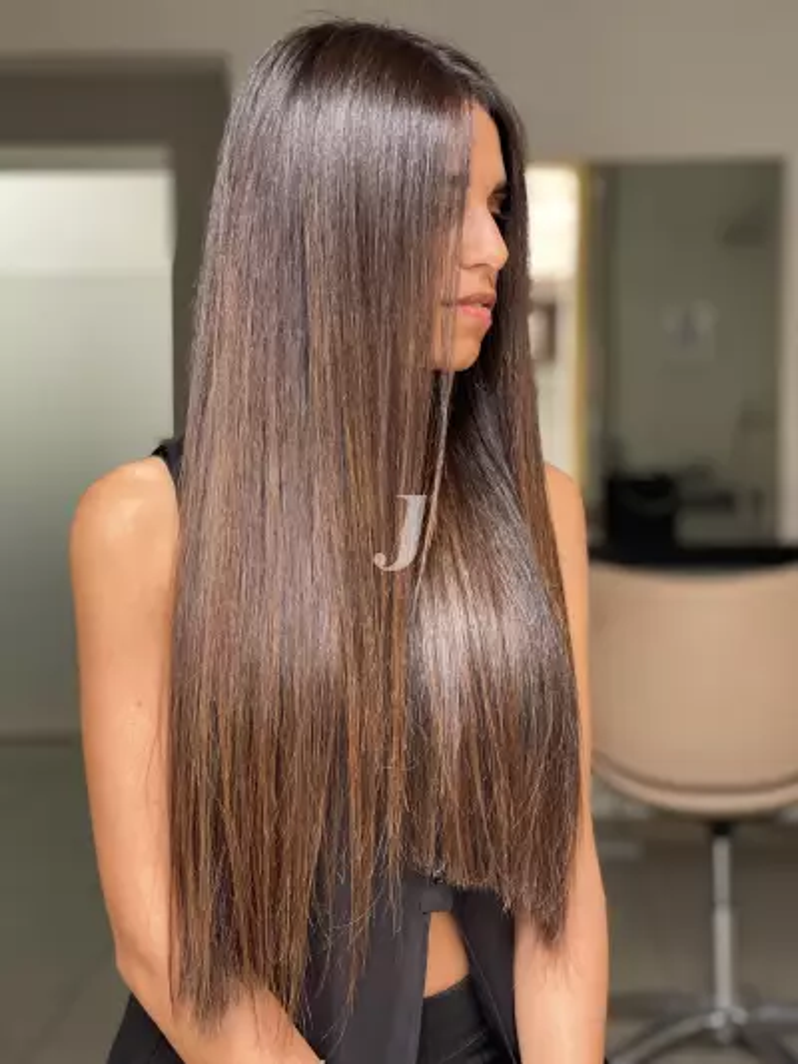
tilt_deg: -2.9
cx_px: 399
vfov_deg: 30.3
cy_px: 532
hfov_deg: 22.9
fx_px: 1966
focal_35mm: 64
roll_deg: -0.2
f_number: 2.2
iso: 125
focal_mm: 7.5
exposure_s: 1/121
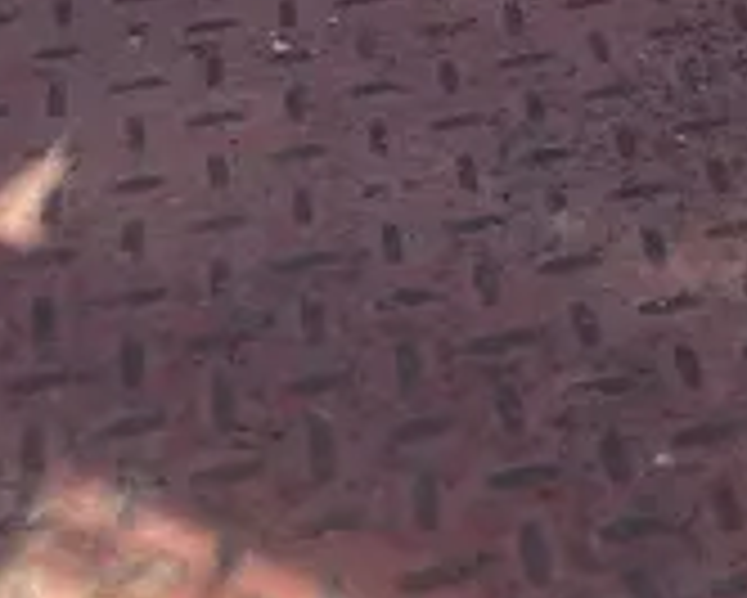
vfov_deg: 11.6
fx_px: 2478
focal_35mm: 112
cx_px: 580
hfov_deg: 17.0
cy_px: -771
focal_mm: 5.1
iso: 50
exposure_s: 1/1339
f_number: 1.6
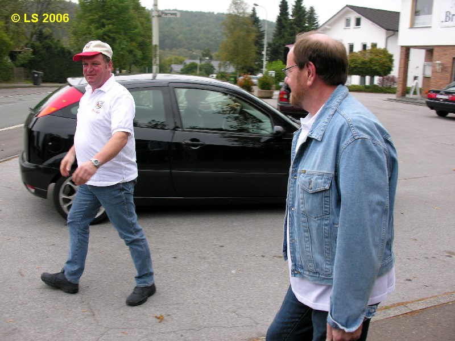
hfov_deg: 52.6
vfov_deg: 40.7
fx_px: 460
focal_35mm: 35
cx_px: 228
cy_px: 170
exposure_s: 1/64.5
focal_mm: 8.9
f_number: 3.6
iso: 50
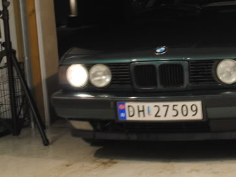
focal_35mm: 104
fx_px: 709
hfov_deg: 18.4
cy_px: 25
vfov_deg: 14.1
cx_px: 232
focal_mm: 26
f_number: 4.2
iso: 360
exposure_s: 1/30
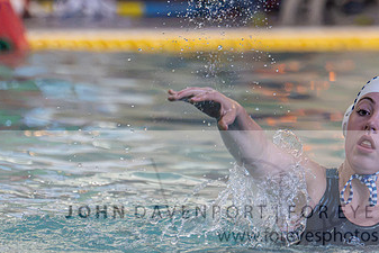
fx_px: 6182
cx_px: 348
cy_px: 61
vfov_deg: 2.3
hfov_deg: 3.5
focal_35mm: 587
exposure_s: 1/1000
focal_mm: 240
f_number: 4
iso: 18000
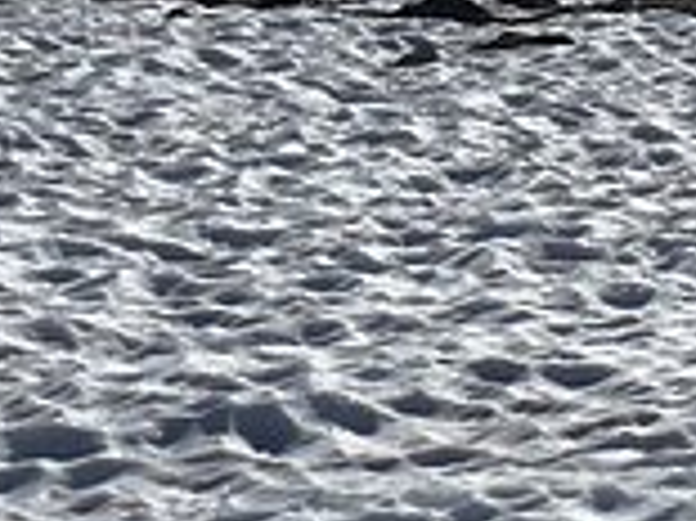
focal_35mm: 196
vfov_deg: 7.3
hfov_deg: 9.0
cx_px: 1724
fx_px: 3938
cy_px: -422
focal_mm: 6.8
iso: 100
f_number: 8
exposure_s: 1/800
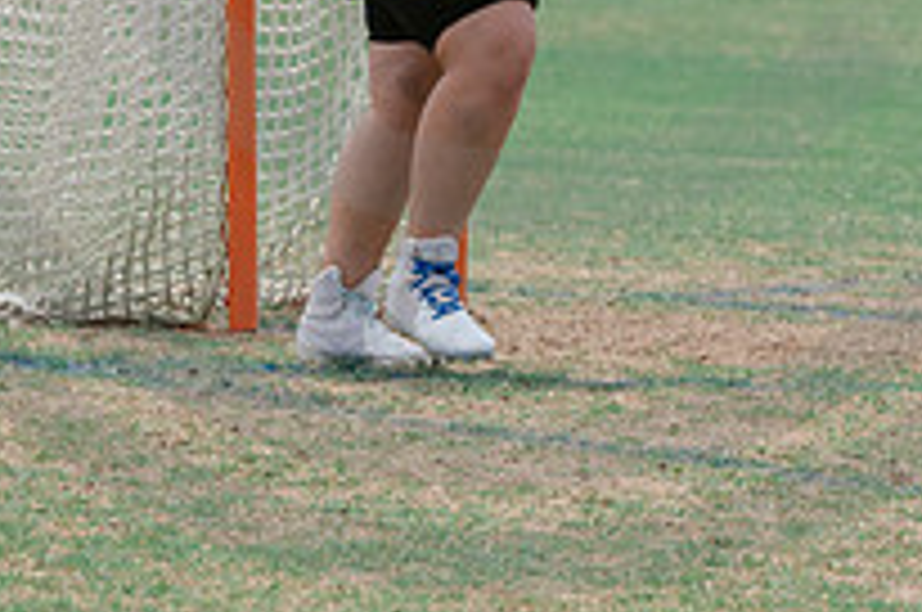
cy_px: -227
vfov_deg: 2.0
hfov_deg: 3.0
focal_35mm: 695
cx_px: 689
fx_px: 17772
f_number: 5
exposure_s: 1/1600
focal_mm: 150
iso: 250
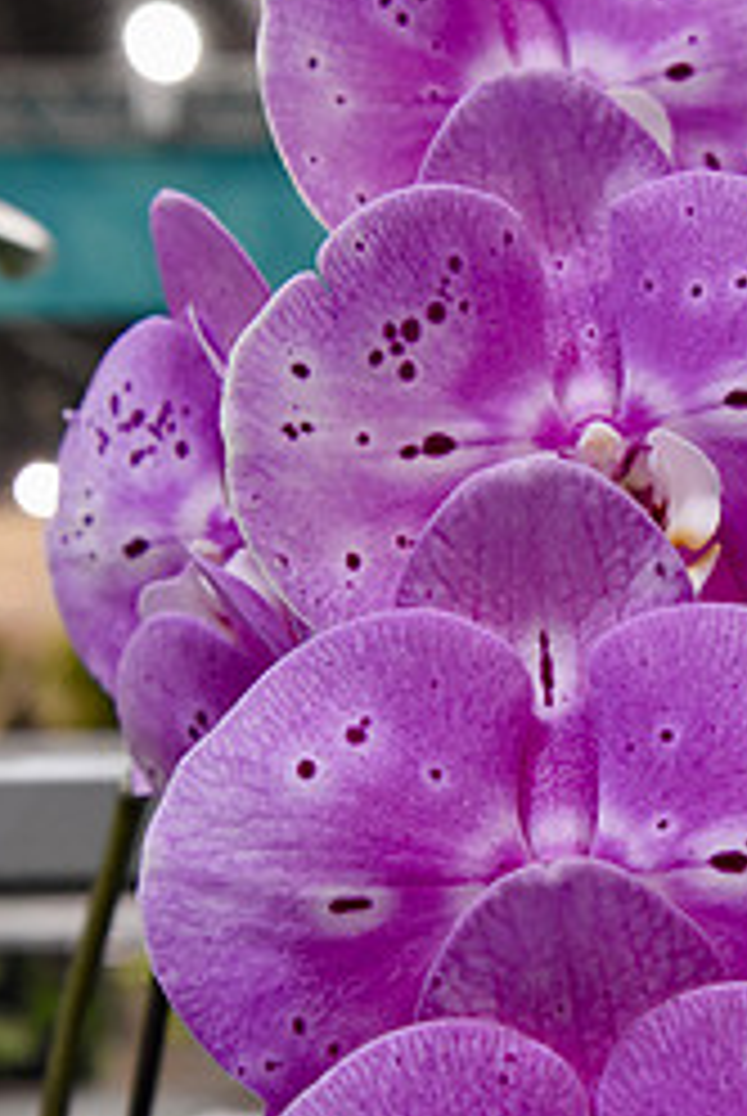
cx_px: 590
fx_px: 2700
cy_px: 796
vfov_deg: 23.2
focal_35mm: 87
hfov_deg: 15.7
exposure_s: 1/90
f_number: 5.6
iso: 2000
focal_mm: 32
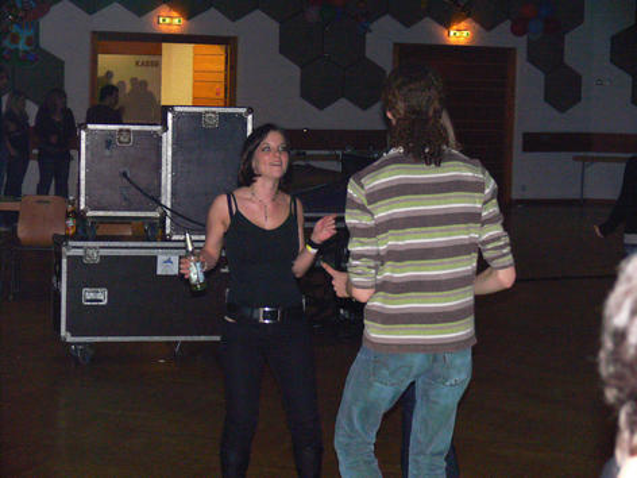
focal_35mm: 94
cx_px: 318
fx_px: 1730
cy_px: 239
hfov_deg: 20.9
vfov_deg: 15.7
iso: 400
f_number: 3.2
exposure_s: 1/30
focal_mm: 19.8
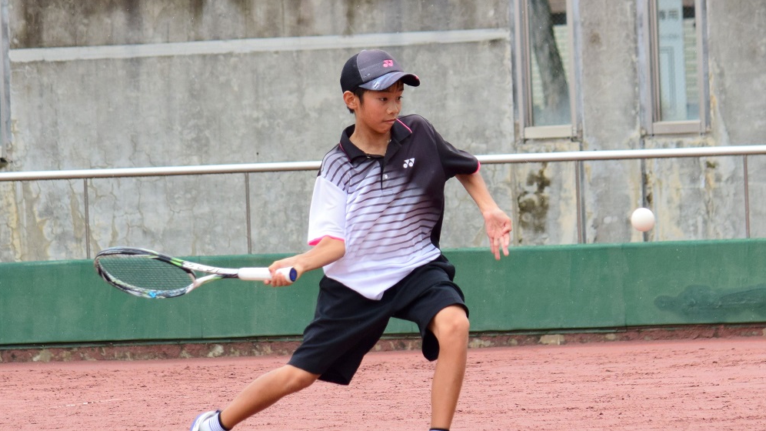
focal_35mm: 183
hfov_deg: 11.8
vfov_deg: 6.6
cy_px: 254
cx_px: 382
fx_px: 3717
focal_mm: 116
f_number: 4.8
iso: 500
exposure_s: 1/1250
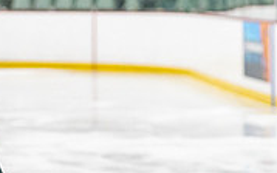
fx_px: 2877
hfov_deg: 5.5
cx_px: -29
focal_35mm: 381
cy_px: 220
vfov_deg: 3.4
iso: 3200
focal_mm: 90
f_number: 2.8
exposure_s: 1/1250
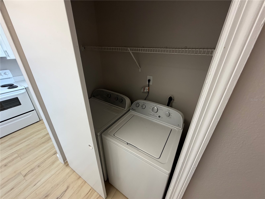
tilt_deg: -27.5
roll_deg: -1.6
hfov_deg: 102.1
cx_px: 132
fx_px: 107
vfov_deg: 85.7
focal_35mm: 14
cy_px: 100
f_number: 2.2
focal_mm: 2.22
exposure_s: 1/120
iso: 200
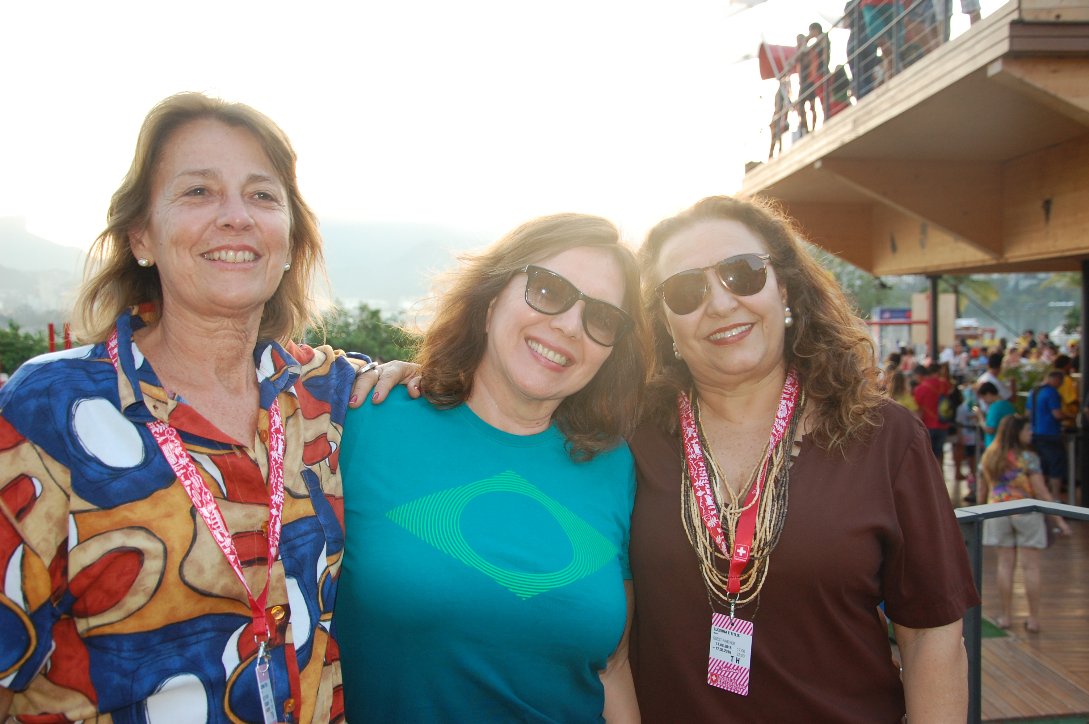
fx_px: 1088
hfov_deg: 53.2
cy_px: 362
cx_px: 544
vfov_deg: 36.8
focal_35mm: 36
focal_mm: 24
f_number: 4
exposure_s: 1/125
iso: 400
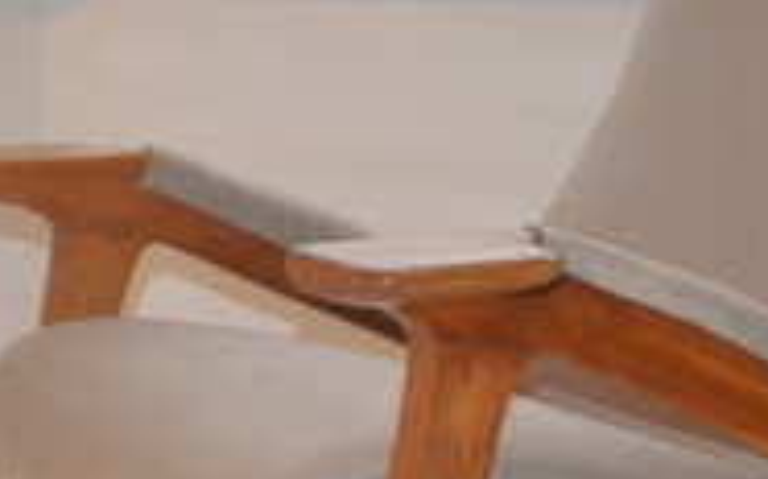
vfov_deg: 15.3
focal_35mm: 84
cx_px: 512
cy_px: 434
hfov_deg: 24.5
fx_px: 1757
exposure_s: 1/60
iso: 720
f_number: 3.8
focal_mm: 20
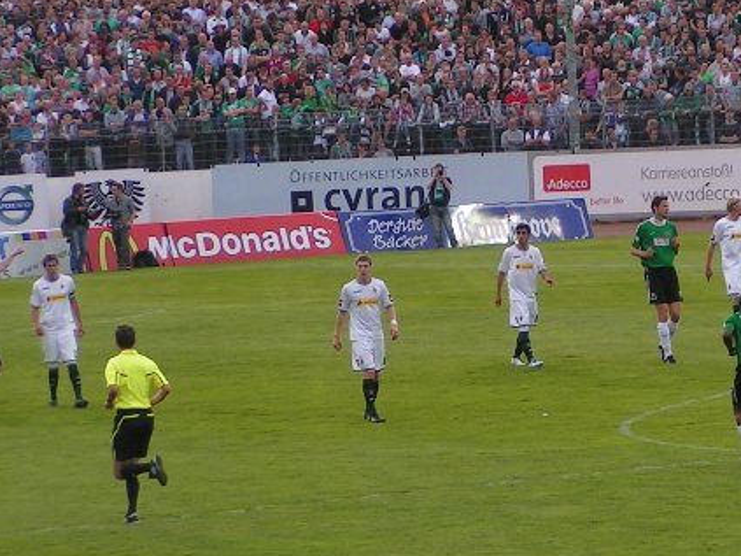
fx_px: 6356
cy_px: 144
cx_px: 643
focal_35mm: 297
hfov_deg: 6.7
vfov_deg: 5.0
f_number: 3.5
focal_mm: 24
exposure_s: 1/250
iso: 50
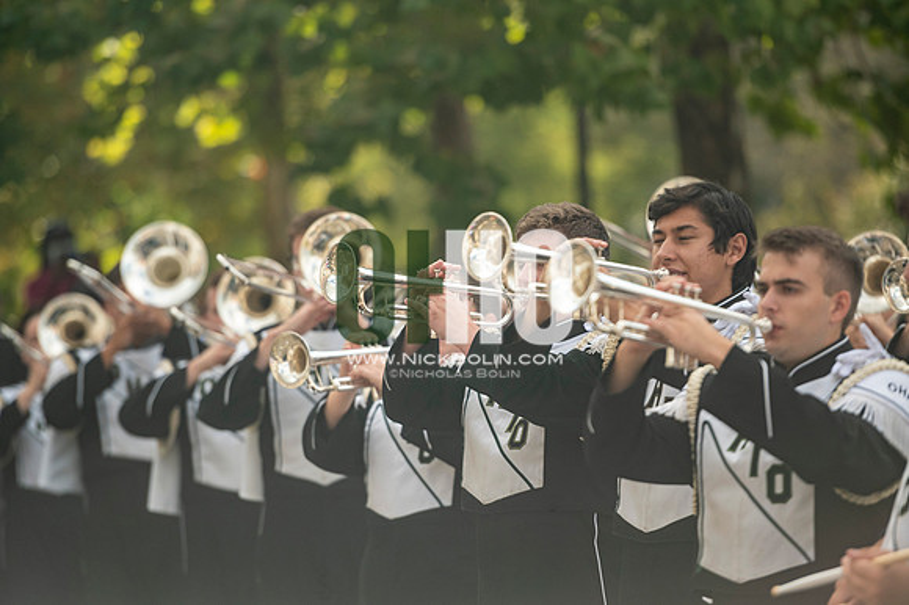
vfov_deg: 6.9
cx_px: 454
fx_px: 5047
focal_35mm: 200
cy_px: 302
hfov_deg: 10.3
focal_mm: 200
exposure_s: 1/8000
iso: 1000
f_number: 2.8
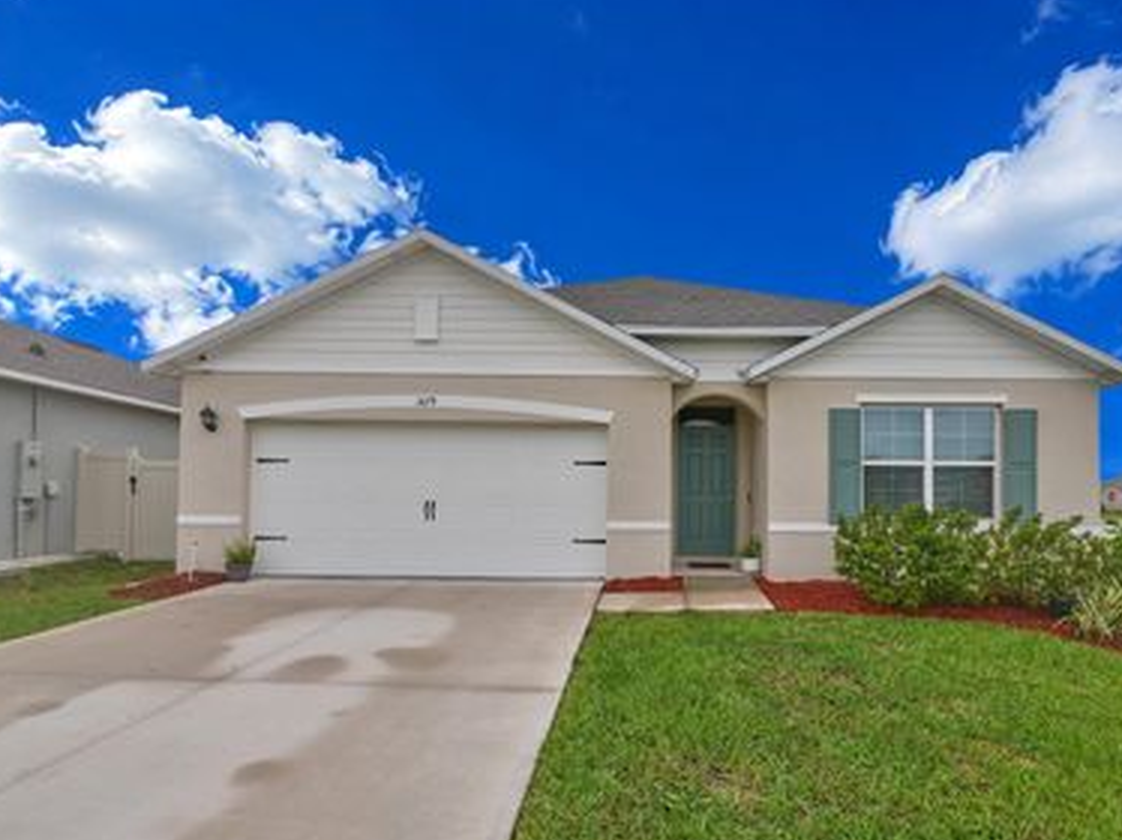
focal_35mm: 18
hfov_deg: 87.3
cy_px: 476
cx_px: 636
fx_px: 583
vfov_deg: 71.2
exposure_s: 1/200
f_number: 7.1
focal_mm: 14
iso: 100
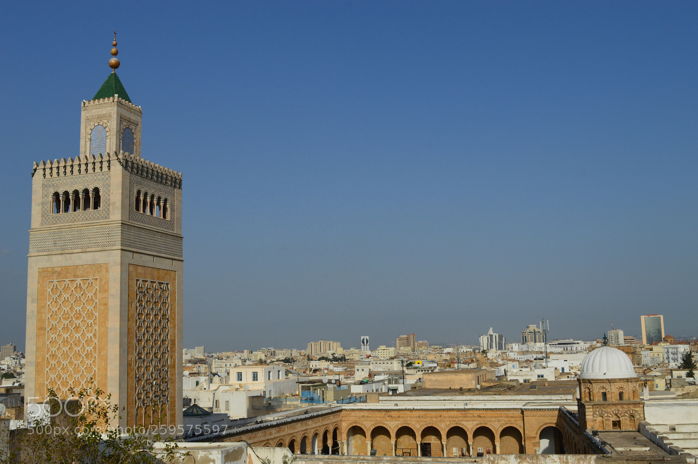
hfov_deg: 49.6
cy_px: 232
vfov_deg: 34.2
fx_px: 756
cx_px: 349
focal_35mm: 39
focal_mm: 26
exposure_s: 1/500
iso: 180
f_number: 11
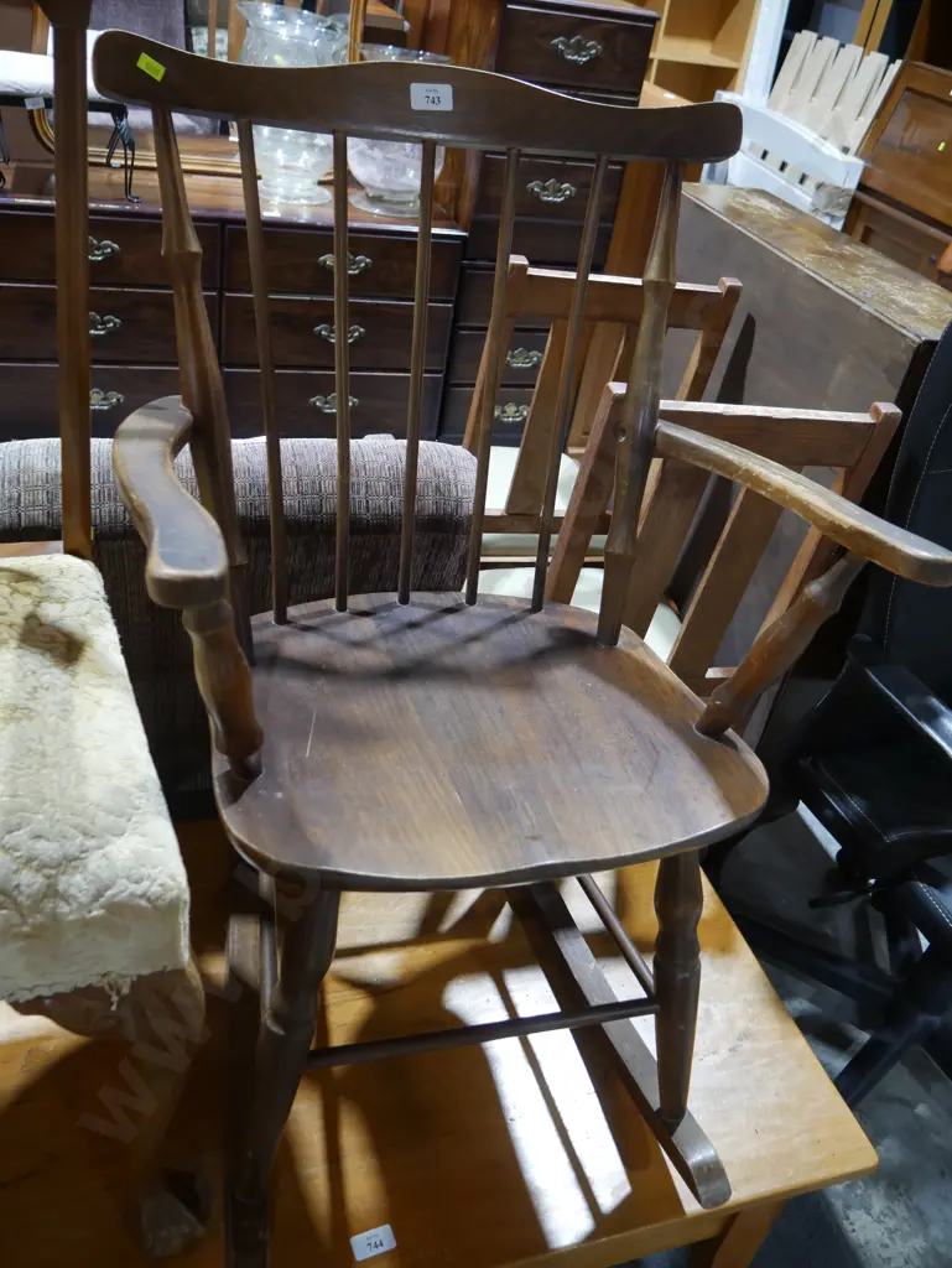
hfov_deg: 49.8
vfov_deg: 63.4
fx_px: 1026
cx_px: 476
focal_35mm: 28
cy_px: 634
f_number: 3.5
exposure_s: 1/60
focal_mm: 14
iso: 640
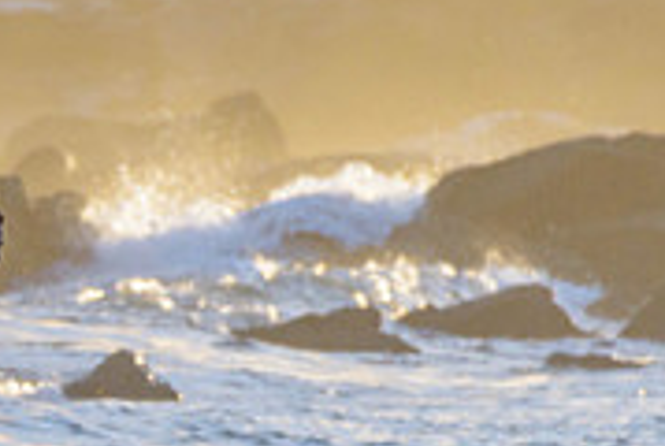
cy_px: 422
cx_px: -45
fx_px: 36672
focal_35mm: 1982
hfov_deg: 1.0
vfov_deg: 0.7
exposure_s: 1/2000
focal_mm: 500
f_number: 5.6
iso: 720
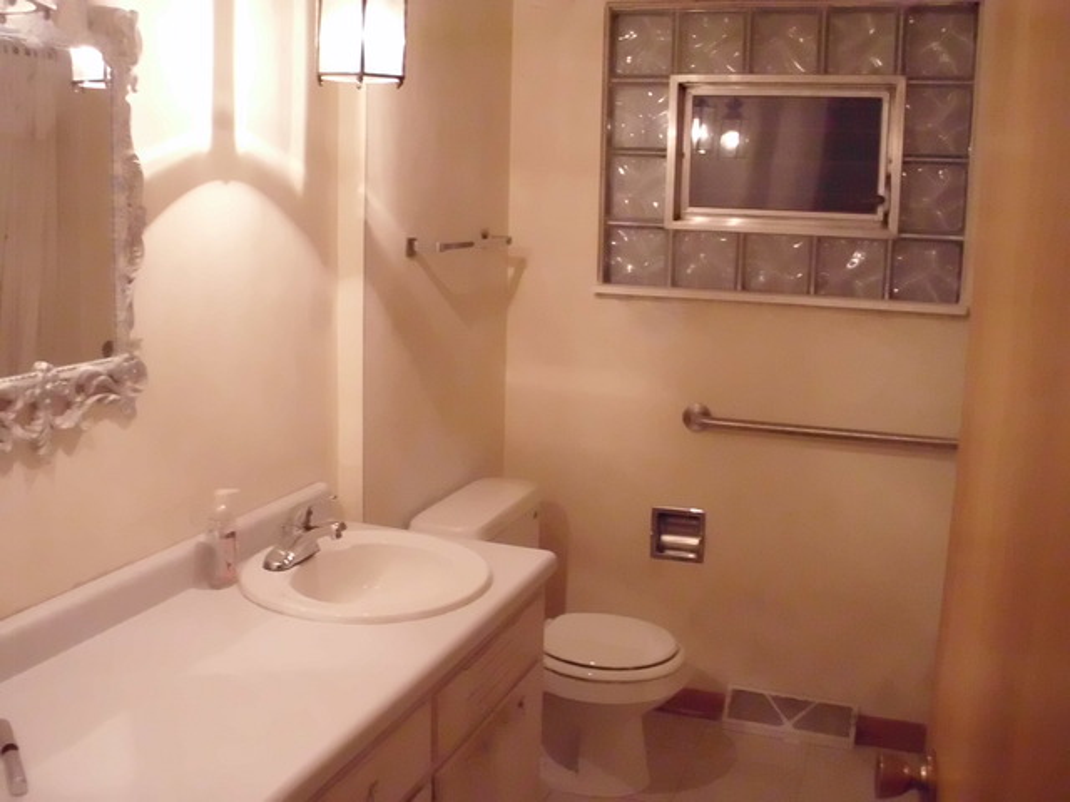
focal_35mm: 38
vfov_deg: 37.7
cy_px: 401
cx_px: 535
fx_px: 1175
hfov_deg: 49.0
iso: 1600
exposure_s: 1/60
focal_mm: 6.3
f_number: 2.9
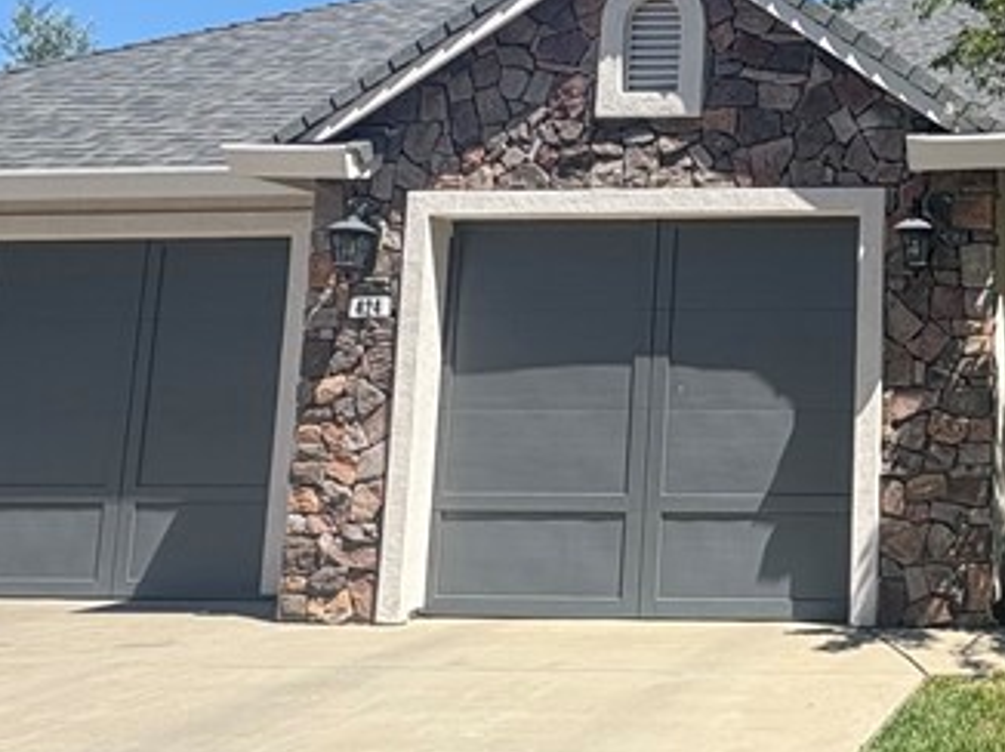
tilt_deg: +8.5
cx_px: 1125
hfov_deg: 36.0
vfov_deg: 32.5
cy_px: 237
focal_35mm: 44
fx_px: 1277
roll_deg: +0.3
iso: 40
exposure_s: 1/910
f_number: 2.2
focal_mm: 2.22
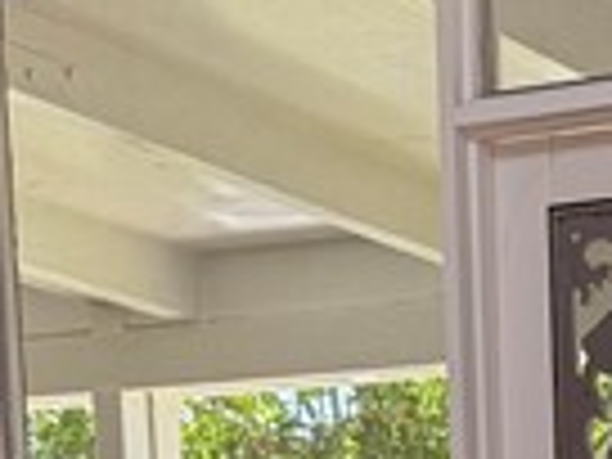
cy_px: 999
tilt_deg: -6.3
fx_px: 3200
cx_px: 684
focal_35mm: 181
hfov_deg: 10.8
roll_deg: +1.3
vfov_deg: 7.8
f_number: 1.78
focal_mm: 6.76
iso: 100
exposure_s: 1/423
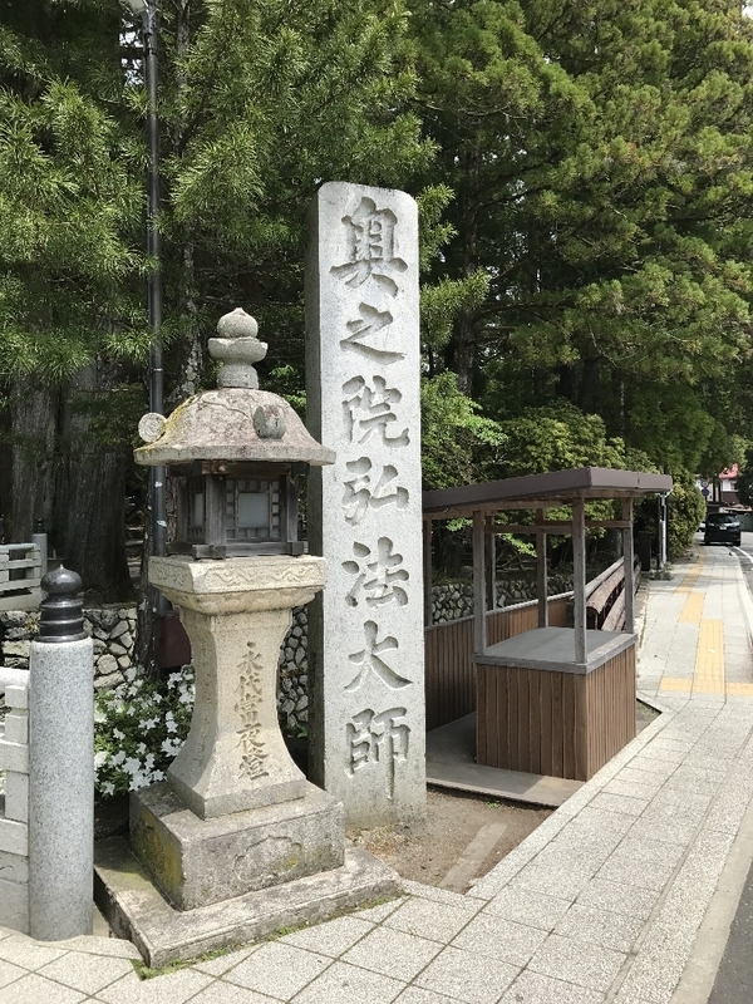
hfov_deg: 49.7
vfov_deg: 63.4
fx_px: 812
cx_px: 376
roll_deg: +1.5
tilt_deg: -0.2
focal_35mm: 28
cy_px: 502
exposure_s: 1/1259
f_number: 1.8
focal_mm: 3.99
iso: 20
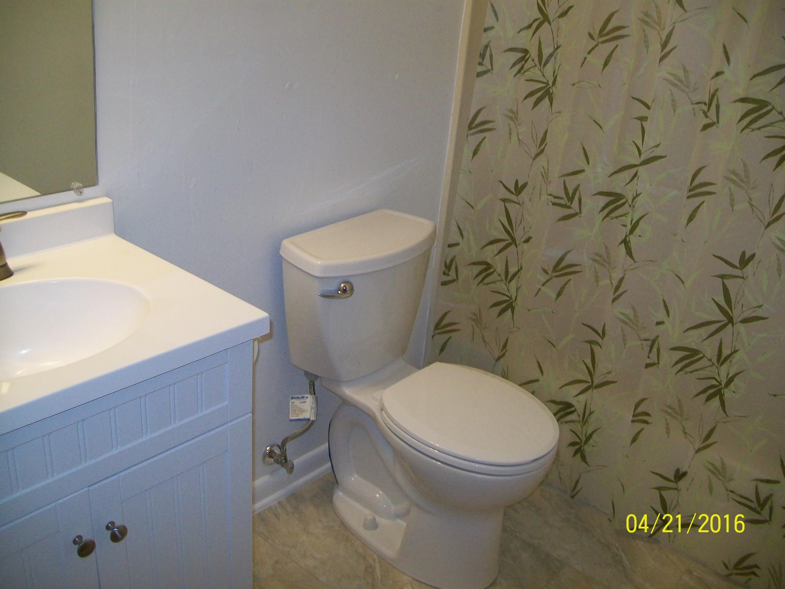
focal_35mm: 34
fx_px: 771
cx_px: 392
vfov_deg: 41.8
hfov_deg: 54.0
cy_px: 294
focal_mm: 6.1
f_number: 2.7
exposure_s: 1/60
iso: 160
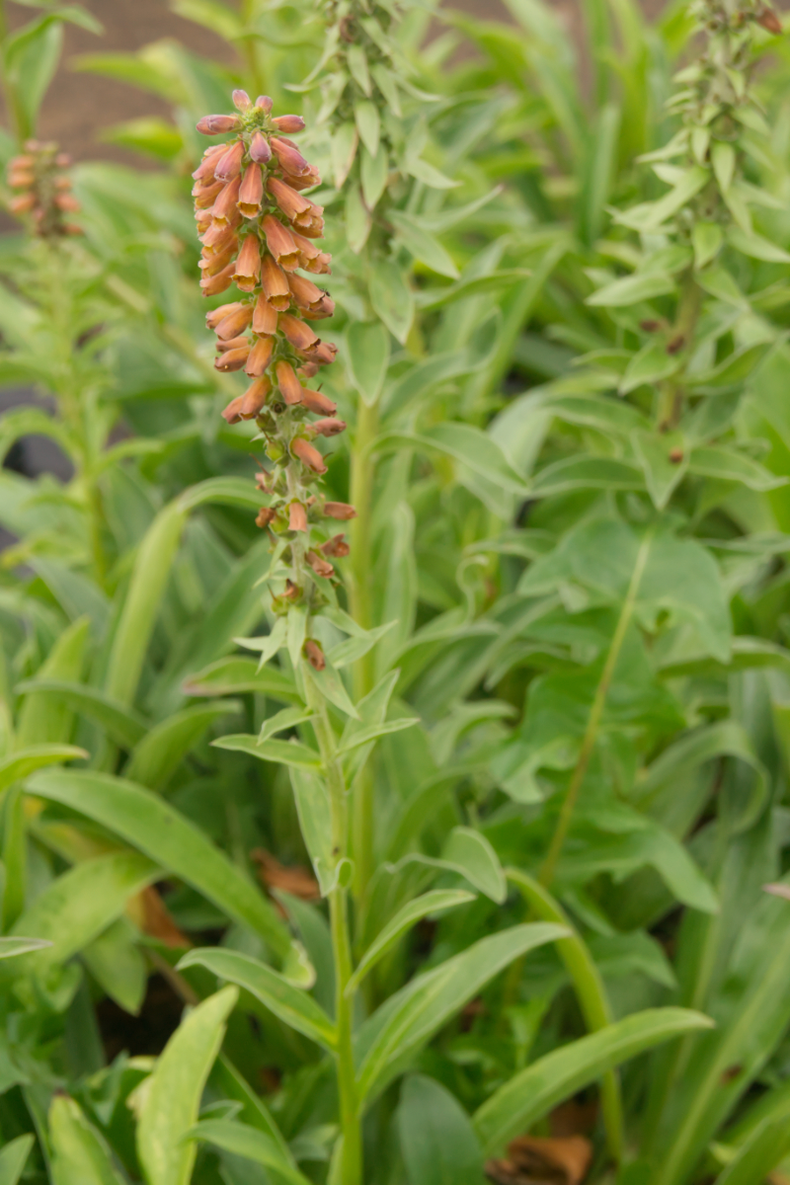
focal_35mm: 82
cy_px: 592
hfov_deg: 16.6
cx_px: 395
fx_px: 2715
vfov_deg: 24.6
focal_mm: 55
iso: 2000
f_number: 10
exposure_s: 1/500
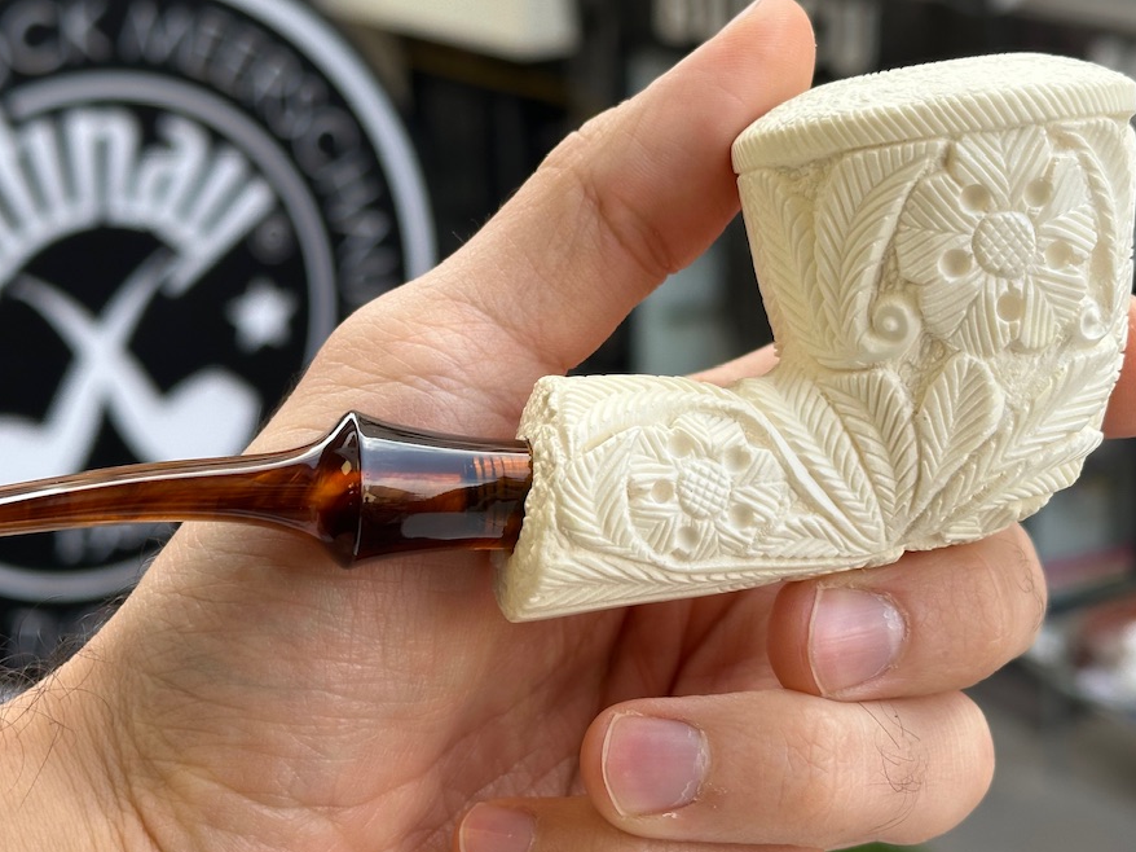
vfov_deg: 21.0
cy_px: 414
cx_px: 518
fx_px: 2297
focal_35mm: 70
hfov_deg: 27.8
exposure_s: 1/291
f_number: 1.78
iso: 64
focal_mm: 6.86
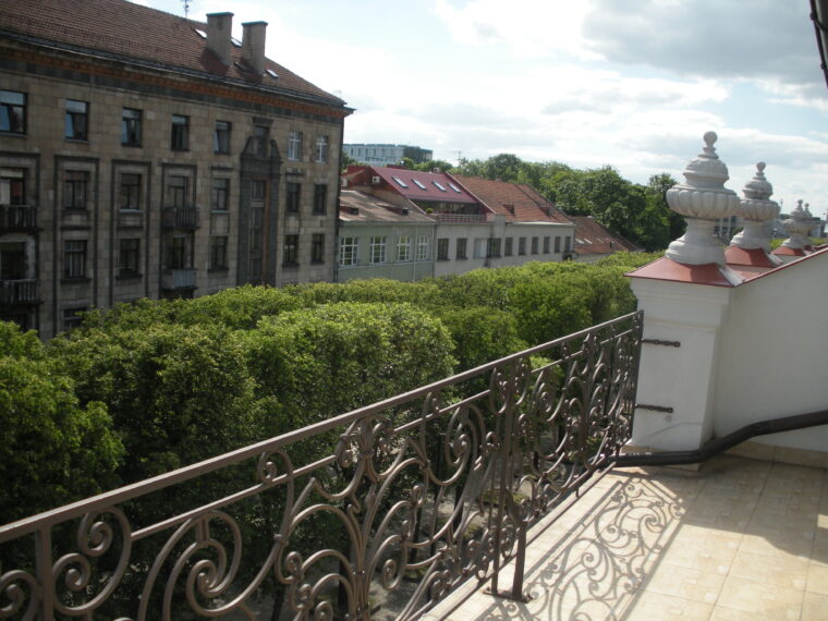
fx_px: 837
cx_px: 414
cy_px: 310
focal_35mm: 35
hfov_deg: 52.6
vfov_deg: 40.7
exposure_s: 1/906
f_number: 3.5
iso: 92
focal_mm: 6.3
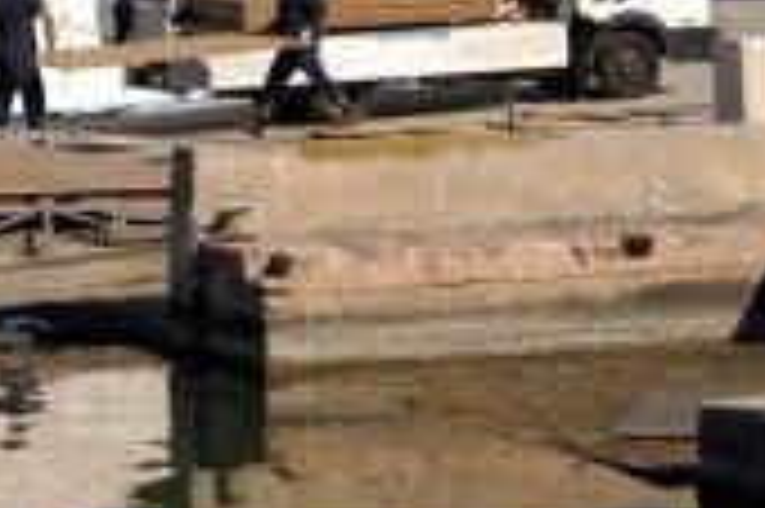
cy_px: -321
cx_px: 513
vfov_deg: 6.3
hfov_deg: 9.6
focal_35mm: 214
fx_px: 4543
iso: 64
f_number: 3.5
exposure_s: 1/320
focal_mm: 34.7
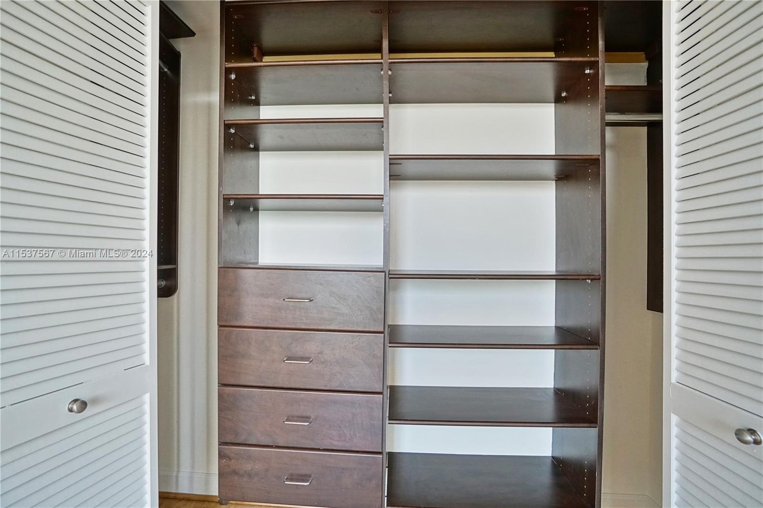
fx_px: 318
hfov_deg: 100.4
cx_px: 382
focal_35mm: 15
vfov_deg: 77.3
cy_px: 254
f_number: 5
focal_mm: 10
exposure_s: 1/125
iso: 1250
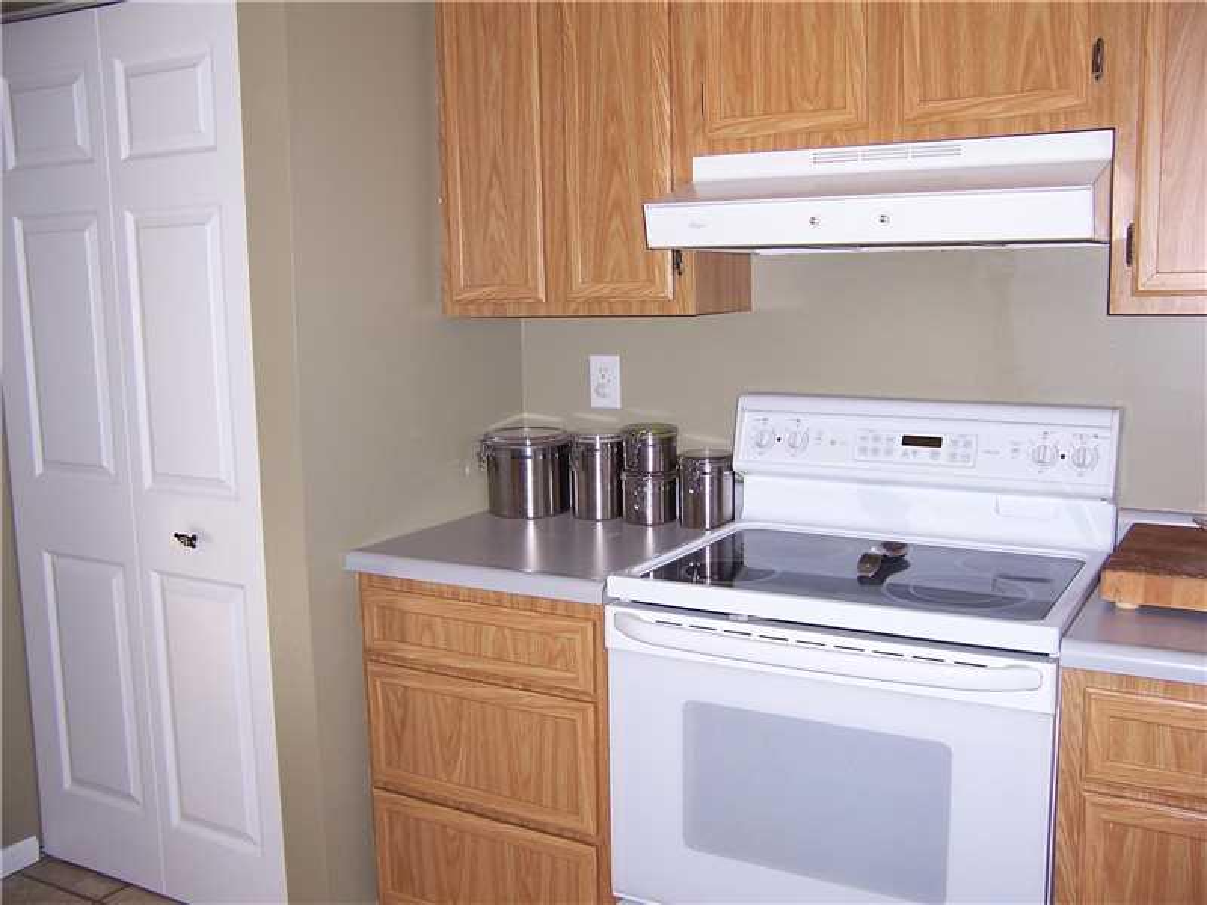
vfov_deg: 42.9
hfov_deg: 55.4
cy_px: 452
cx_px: 604
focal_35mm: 33
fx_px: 1151
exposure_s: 1/60
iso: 80
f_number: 2.8
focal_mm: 5.5
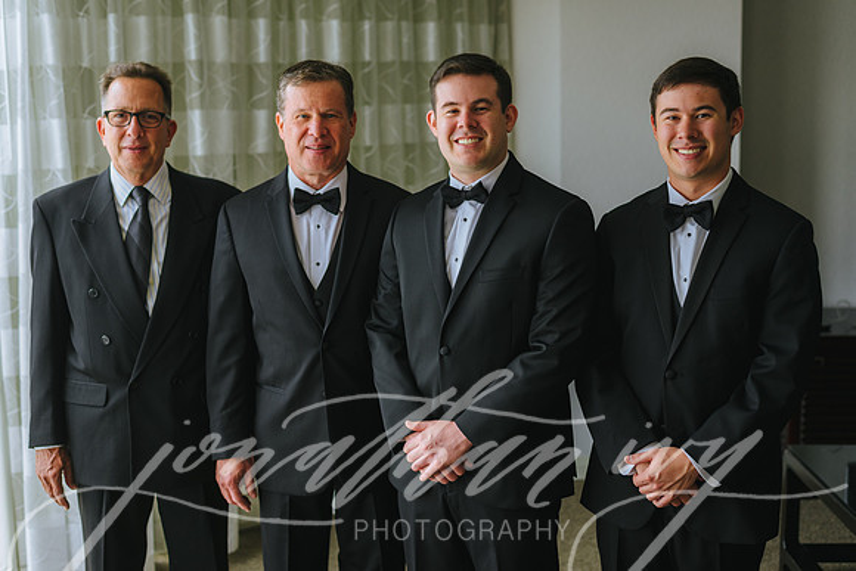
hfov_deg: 39.2
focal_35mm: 51
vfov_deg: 26.7
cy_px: 286
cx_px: 433
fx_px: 1203
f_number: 2.8
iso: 320
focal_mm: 50
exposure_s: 1/160
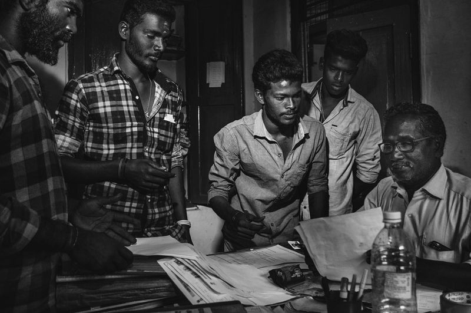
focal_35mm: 36
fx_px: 470
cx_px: 236
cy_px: 156
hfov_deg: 53.2
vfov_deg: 36.8
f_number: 4.5
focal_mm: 24
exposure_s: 1/50
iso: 250
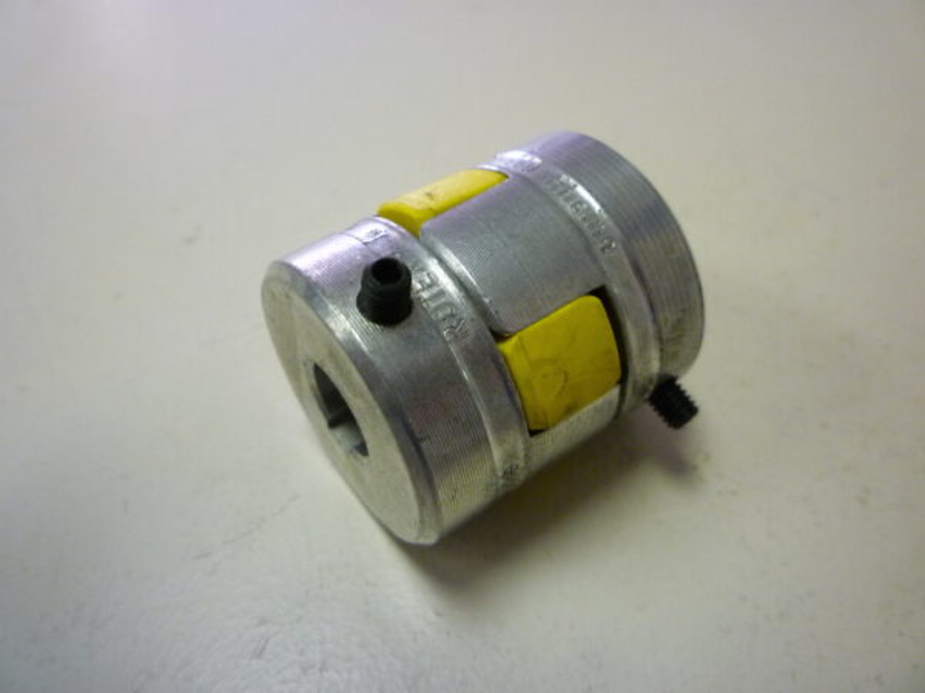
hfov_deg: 61.7
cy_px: 346
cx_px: 462
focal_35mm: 29
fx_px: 775
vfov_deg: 48.2
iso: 320
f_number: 3.3
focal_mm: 5.2
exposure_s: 1/30
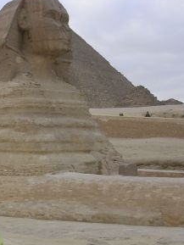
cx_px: 33
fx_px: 496
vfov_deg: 27.7
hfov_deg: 20.8
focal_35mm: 70
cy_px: 150
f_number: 2.8
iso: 50
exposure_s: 1/182
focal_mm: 5.8
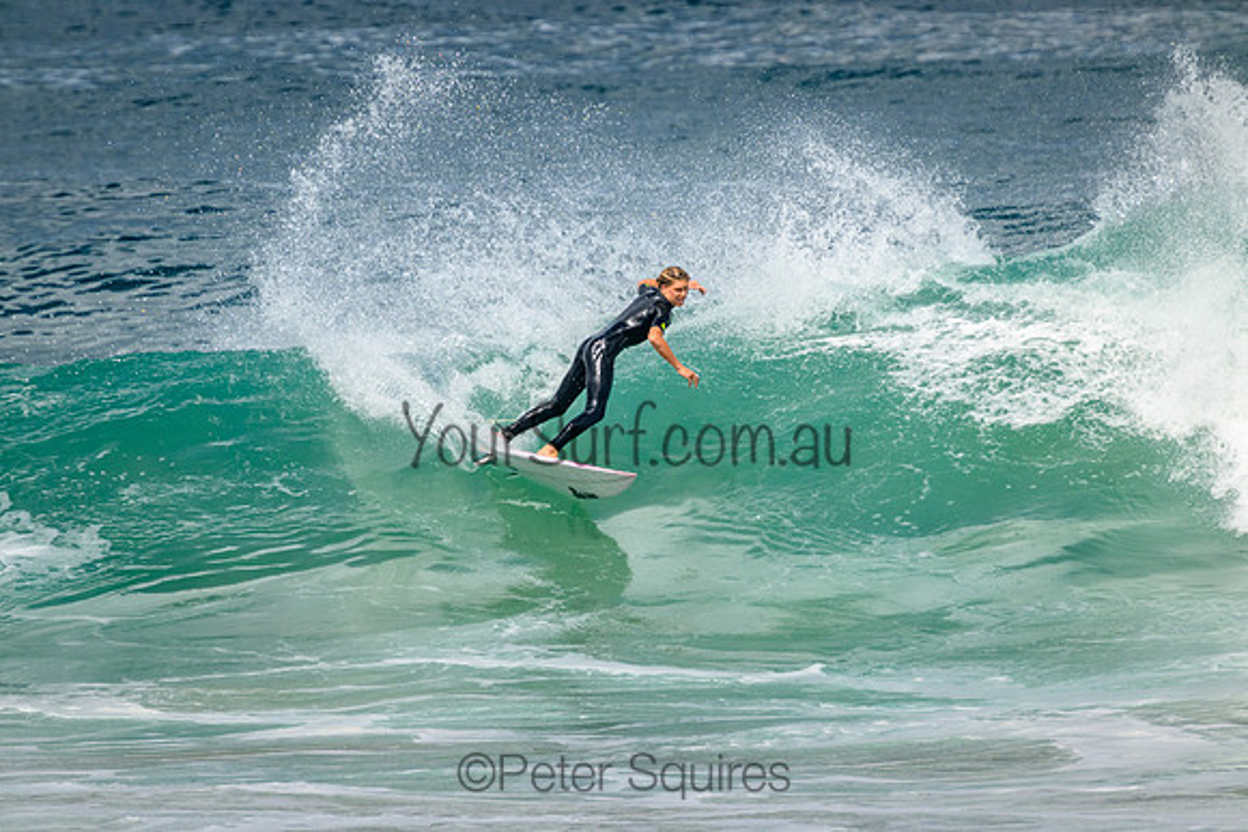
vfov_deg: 1.7
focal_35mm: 800
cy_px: 416
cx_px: 624
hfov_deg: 2.6
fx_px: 27739
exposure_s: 1/2000
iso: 800
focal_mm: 800
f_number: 11
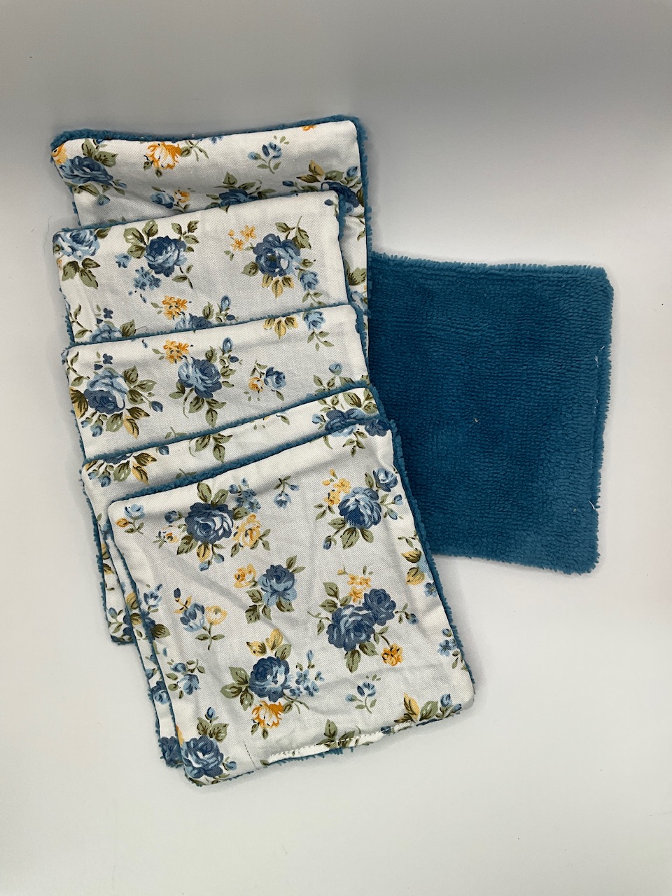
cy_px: 448
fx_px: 751
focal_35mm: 29
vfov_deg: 61.7
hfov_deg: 48.2
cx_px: 336
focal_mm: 3
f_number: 1.8
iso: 32
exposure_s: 1/122
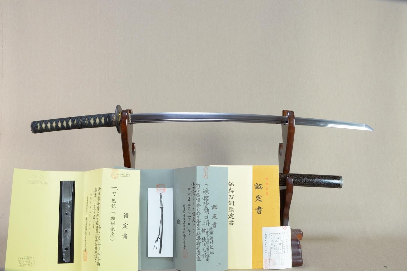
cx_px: 204
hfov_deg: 67.4
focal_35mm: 27
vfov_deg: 47.9
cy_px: 136
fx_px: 305
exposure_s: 1/2
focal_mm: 18
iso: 400
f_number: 11
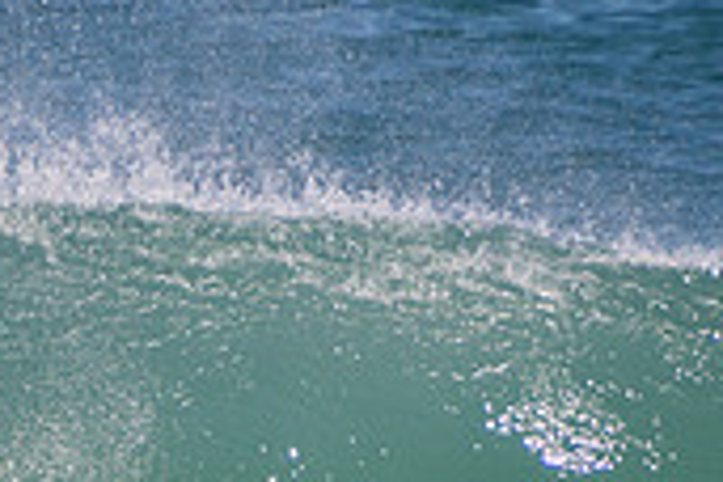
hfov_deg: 1.0
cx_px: 123
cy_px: 691
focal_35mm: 2038
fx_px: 40927
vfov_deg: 0.7
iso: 220
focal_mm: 400
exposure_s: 1/1250
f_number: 5.6
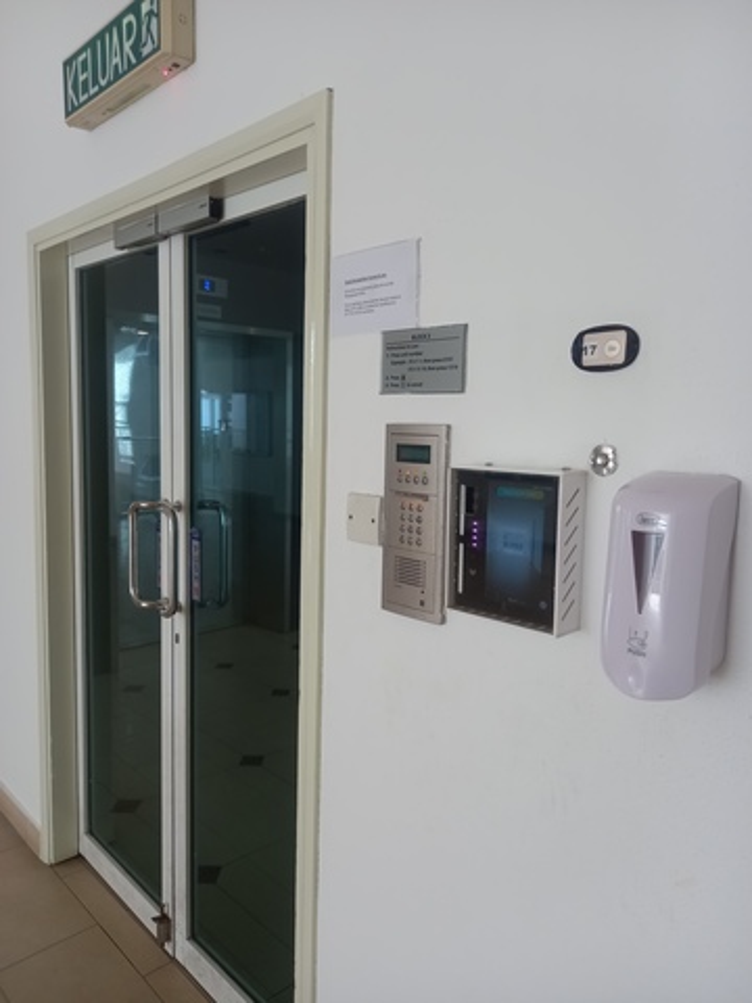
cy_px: 502
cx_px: 376
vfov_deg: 69.4
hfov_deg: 54.9
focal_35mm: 25
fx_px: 724
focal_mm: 4.6
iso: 200
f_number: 2
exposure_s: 1/50
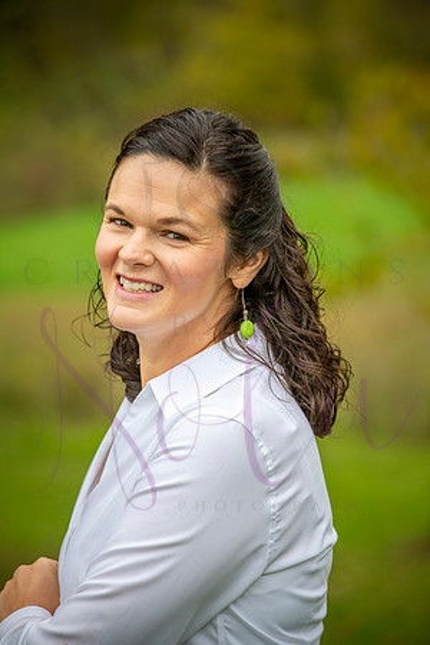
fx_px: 2777
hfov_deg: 8.9
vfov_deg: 13.2
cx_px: 215
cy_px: 322
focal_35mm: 155
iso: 1000
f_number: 5.6
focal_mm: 155
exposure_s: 1/800
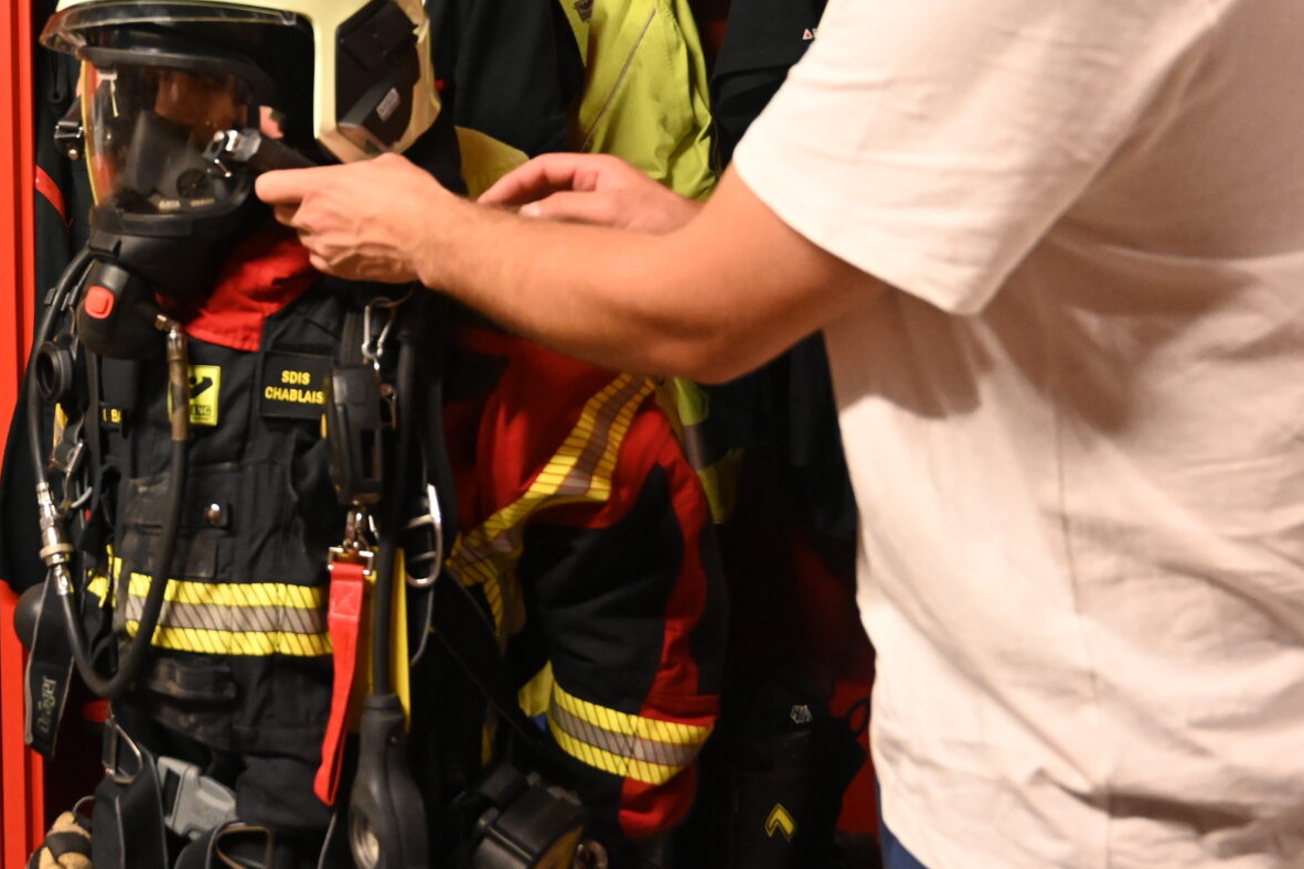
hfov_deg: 35.7
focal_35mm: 52
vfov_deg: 25.7
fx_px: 1883
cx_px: 107
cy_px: 229
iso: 4500
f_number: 4
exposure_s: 1/60
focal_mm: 24
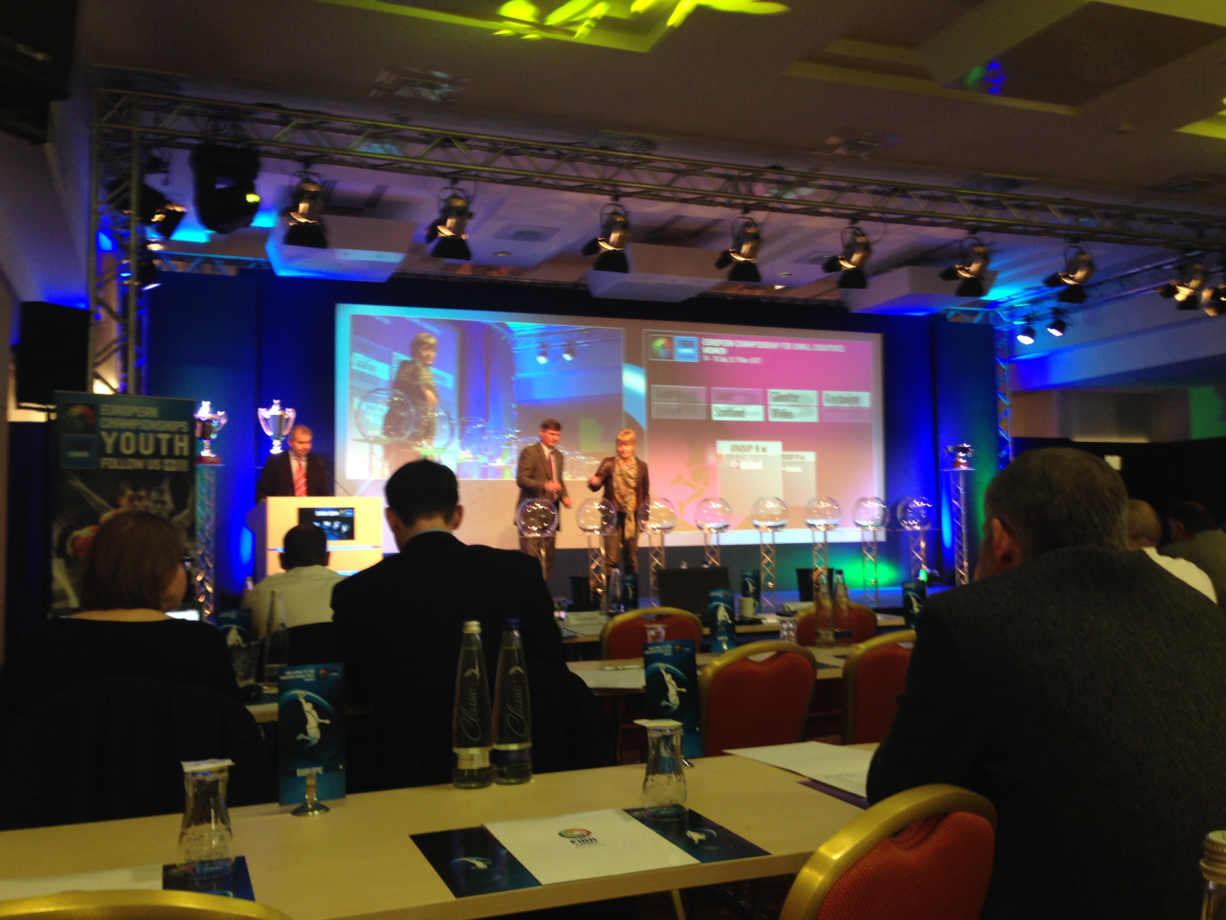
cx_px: 613
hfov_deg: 55.4
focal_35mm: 33
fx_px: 1169
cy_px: 460
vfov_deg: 42.9
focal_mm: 4.12
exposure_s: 1/20
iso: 80
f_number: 2.4
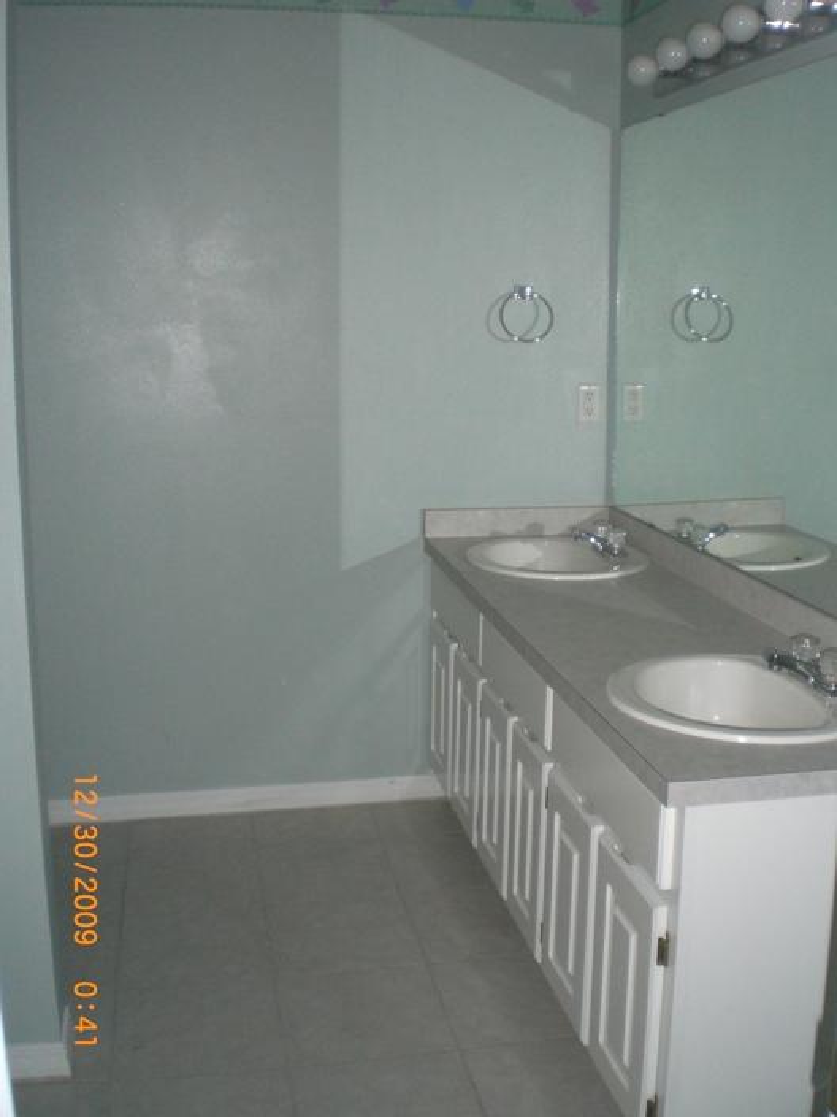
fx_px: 1225
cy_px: 558
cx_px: 418
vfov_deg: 49.0
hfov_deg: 37.7
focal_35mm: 38
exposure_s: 1/60
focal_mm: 6.3
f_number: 3.1
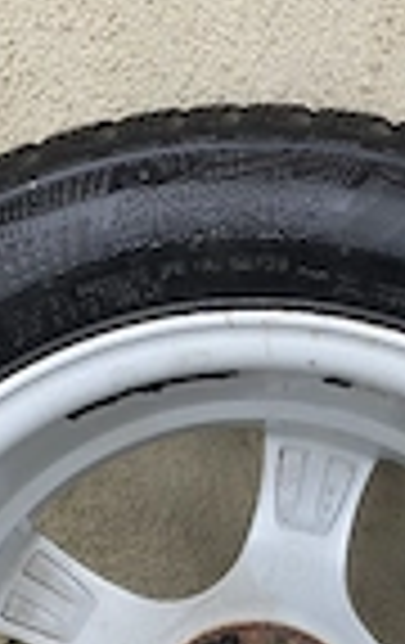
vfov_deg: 27.6
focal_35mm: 68
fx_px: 1195
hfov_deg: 19.2
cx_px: 256
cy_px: 703
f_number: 1.7
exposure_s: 1/370
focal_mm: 6.3
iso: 40
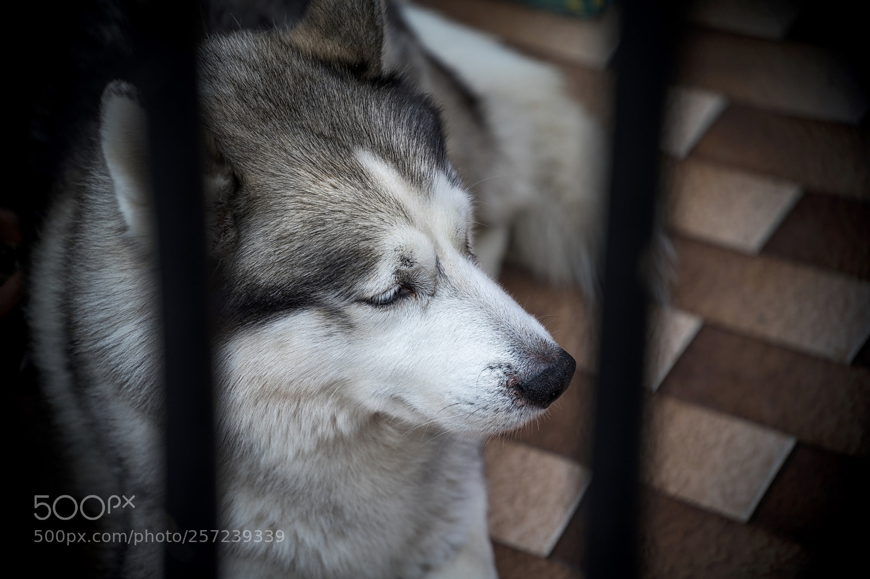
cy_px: 290
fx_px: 2344
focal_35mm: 97
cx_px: 435
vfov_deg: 14.1
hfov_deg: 21.0
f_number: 4
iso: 100
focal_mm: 97
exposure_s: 1/125
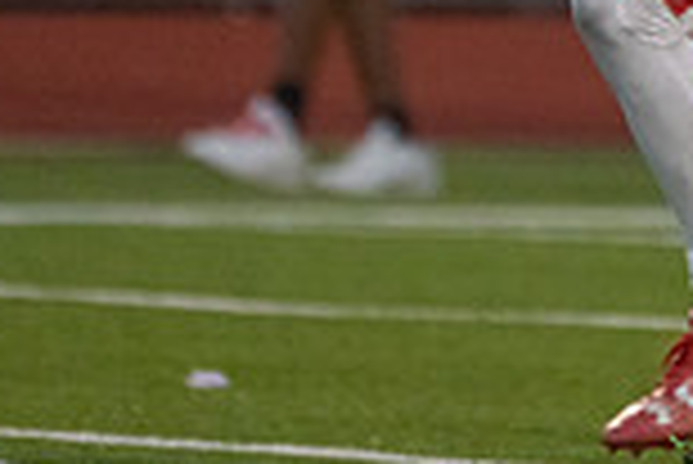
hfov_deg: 1.4
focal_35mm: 1503
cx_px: 770
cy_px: -309
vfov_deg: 0.9
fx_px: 28959
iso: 12800
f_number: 5.6
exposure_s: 1/1250
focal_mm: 400
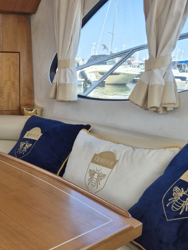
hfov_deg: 30.1
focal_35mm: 47
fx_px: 340
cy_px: 178
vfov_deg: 39.6
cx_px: 36
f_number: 1.8
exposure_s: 1/274
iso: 25
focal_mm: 5.4
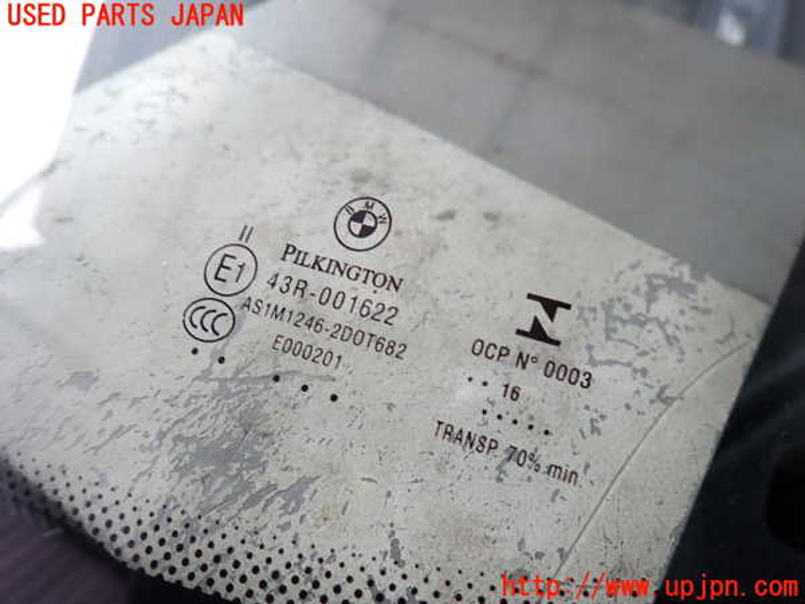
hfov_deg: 69.4
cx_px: 402
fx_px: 581
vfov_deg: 54.9
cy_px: 302
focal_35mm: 25
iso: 100
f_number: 2
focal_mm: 4.5
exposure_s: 1/80
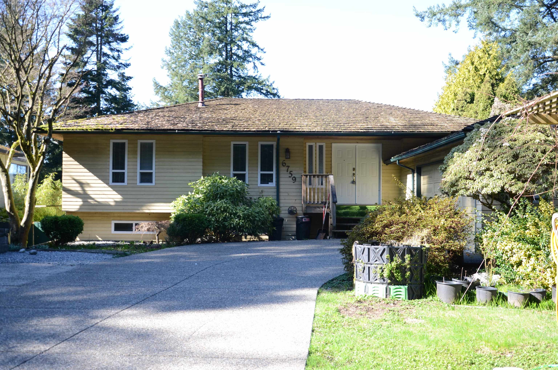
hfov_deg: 53.2
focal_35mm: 36
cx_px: 279
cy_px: 185
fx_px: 557
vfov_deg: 36.7
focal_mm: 24
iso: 100
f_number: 4.5
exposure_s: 1/80
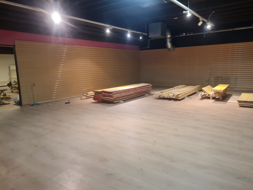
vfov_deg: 53.1
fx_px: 190
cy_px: 95
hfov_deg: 67.3
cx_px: 126
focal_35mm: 26
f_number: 1.8
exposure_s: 1/100
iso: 250
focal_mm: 5.4
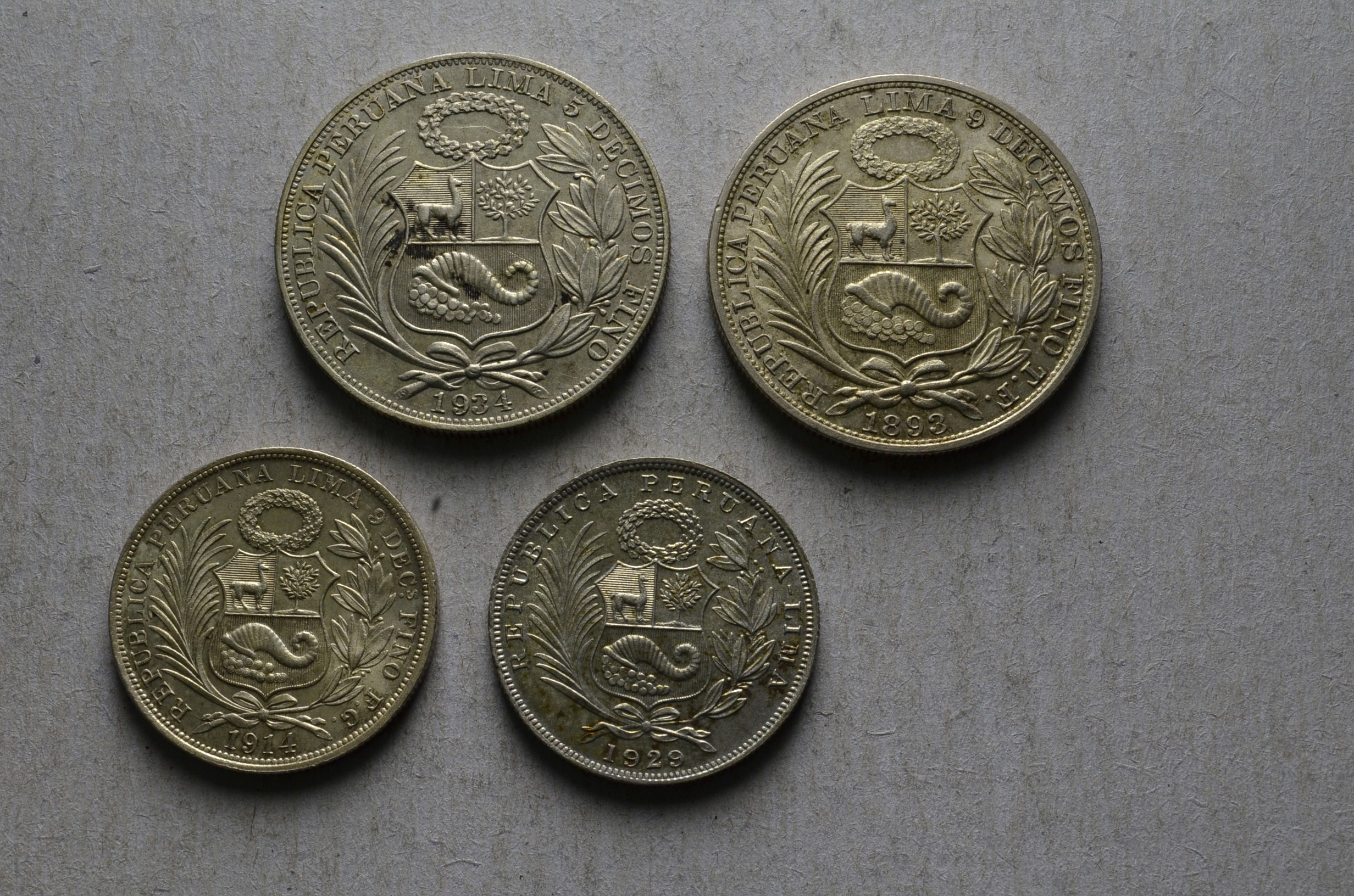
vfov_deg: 25.0
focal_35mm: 54
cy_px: 448
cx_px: 677
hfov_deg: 36.9
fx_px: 2027
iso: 400
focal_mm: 36
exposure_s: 1/250
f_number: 14
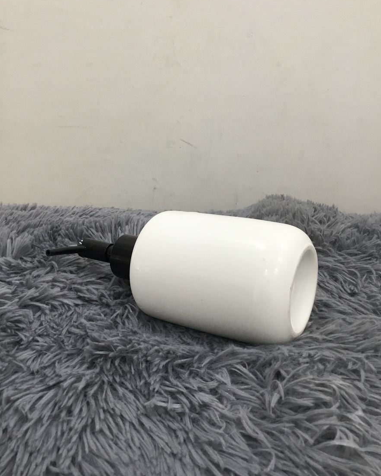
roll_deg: +1.1
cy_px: 240
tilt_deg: -19.1
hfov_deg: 44.5
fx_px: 465
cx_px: 194
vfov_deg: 54.2
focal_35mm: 33
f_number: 2.4
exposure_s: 1/33
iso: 80
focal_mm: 3.3
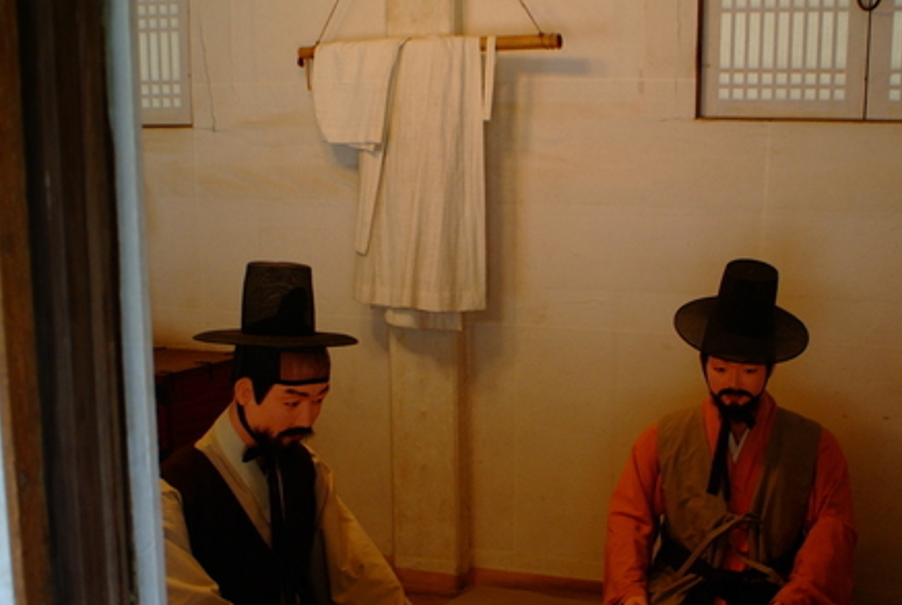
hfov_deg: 40.8
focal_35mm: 48
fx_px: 1205
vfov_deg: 27.8
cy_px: 456
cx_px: 565
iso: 400
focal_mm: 20
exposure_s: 1/45
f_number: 3.3
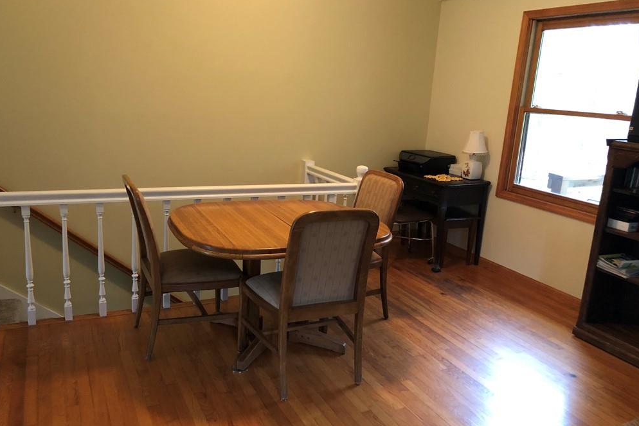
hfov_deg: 61.9
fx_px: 533
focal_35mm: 30
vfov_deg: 43.6
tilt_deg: -15.1
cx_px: 316
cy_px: 222
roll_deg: -2.5
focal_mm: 3.99
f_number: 1.8
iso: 80
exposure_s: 1/5
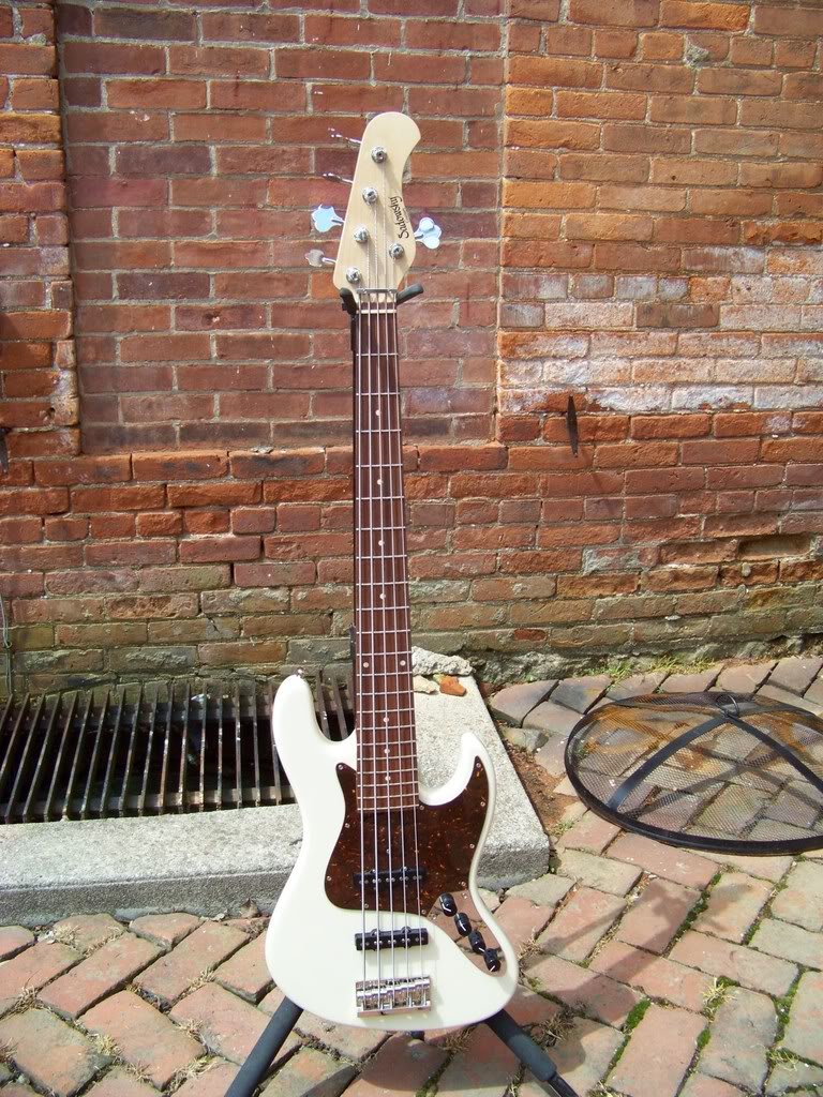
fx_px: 1141
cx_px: 412
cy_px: 548
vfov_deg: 51.4
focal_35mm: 36
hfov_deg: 39.7
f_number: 2.8
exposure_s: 1/640
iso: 70
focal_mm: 5.85
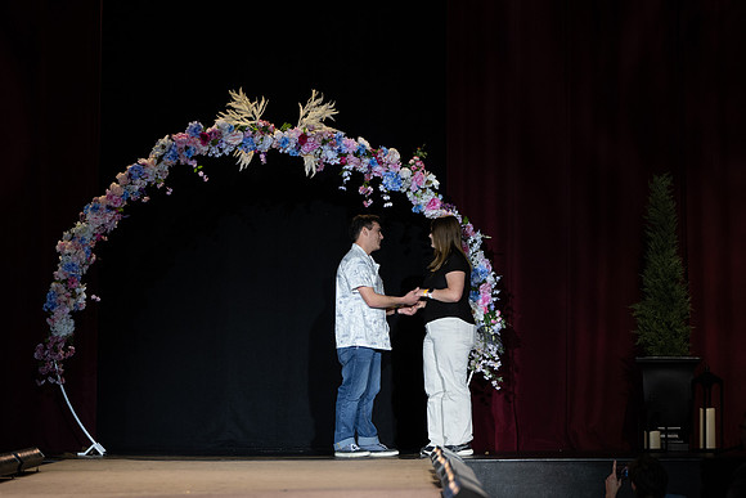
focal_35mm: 152
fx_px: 3153
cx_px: 369
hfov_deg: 13.5
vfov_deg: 9.0
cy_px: 219
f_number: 3.5
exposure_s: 1/640
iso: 800
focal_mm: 115
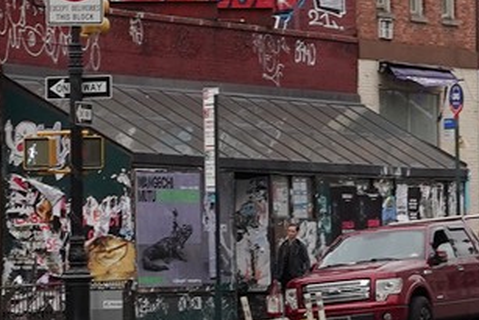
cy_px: 162
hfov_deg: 9.5
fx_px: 2862
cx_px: 449
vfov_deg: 6.4
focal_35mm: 215
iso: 400
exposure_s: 1/100
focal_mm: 33
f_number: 13
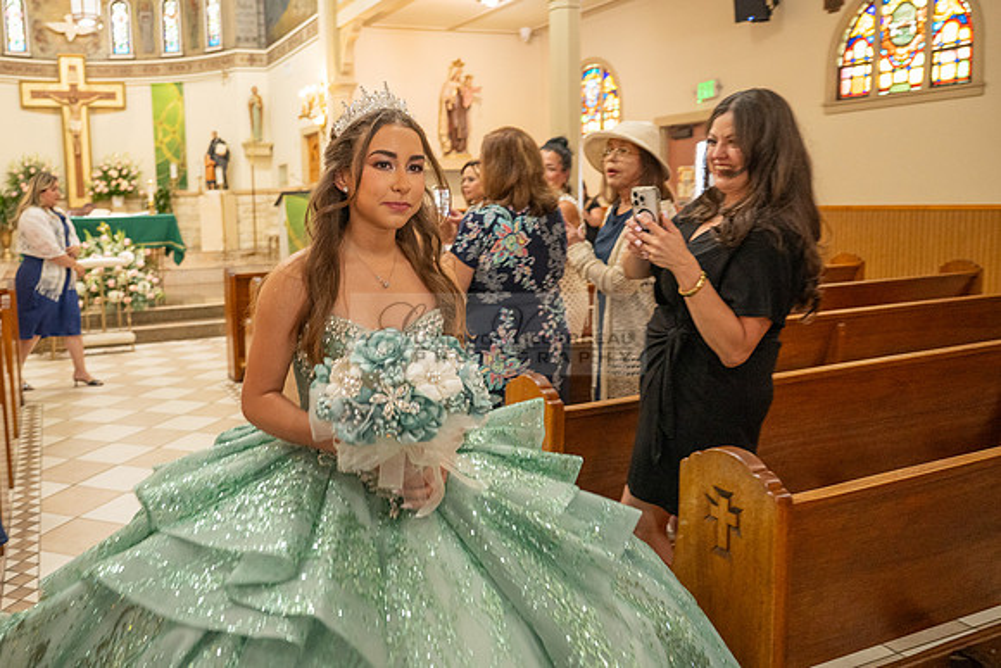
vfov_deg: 42.9
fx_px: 848
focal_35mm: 30
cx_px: 382
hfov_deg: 60.4
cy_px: 296
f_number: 2.8
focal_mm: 24
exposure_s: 1/160
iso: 1600
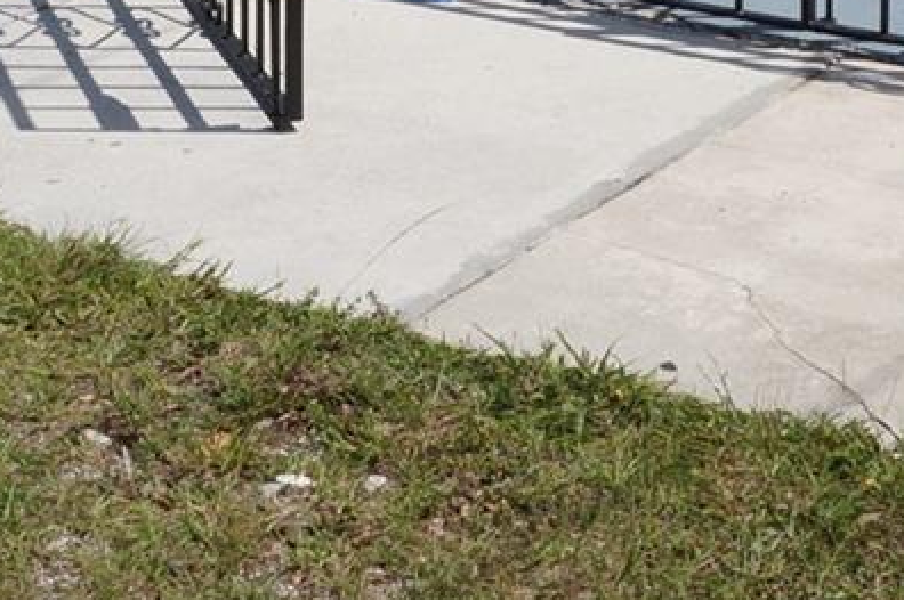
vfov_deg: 11.5
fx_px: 2734
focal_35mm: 109
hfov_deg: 18.7
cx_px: 313
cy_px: -538
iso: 100
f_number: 14
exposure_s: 1/125
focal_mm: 18
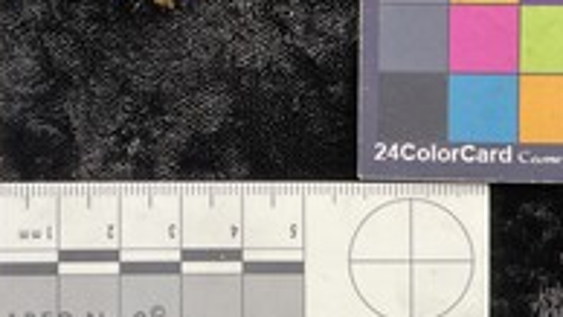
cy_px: 22
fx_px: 851
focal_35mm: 57
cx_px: 203
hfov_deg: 36.4
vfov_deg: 20.6
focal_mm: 3
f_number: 1.8
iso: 160
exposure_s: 1/60
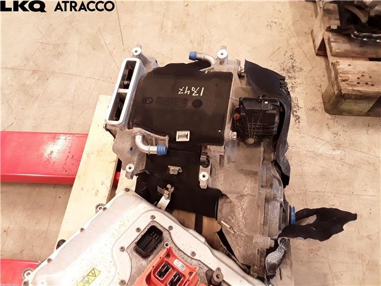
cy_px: 143
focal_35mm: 28
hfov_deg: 63.4
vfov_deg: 49.7
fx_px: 308
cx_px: 190
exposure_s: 1/50
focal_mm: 2.91
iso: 100
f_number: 1.9
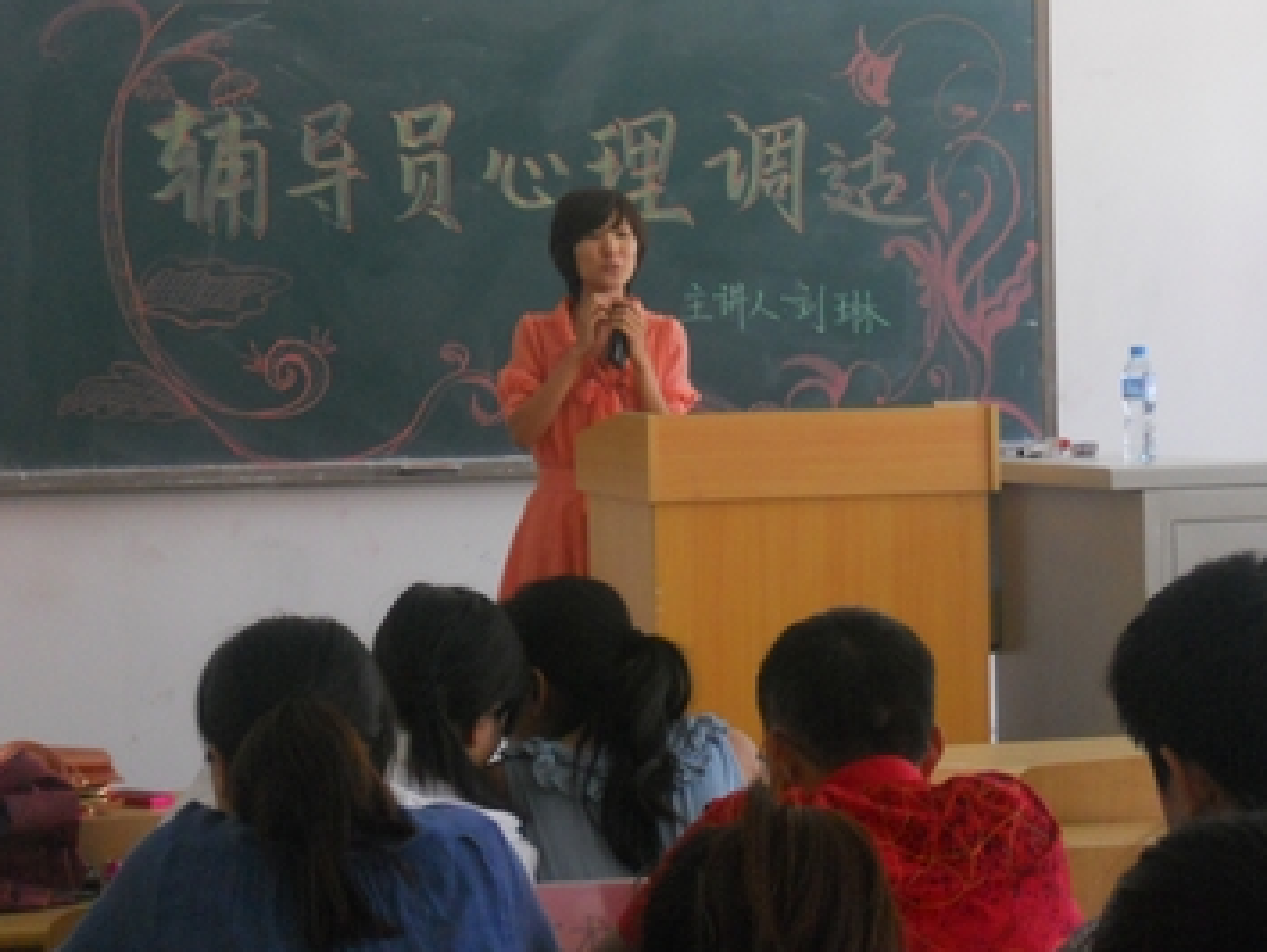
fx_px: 3992
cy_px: 403
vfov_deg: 13.6
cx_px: 712
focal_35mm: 109
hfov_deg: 18.0
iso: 400
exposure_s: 1/25
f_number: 5.4
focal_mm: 16.5
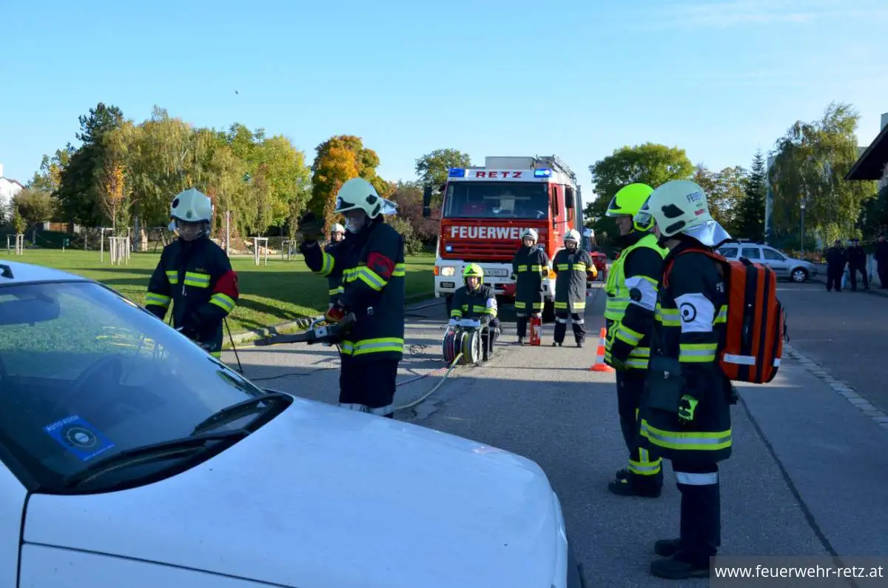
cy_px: 294
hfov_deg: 51.4
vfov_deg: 35.3
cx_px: 444
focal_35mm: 38
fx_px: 923
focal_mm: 25
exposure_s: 1/250
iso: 200
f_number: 8
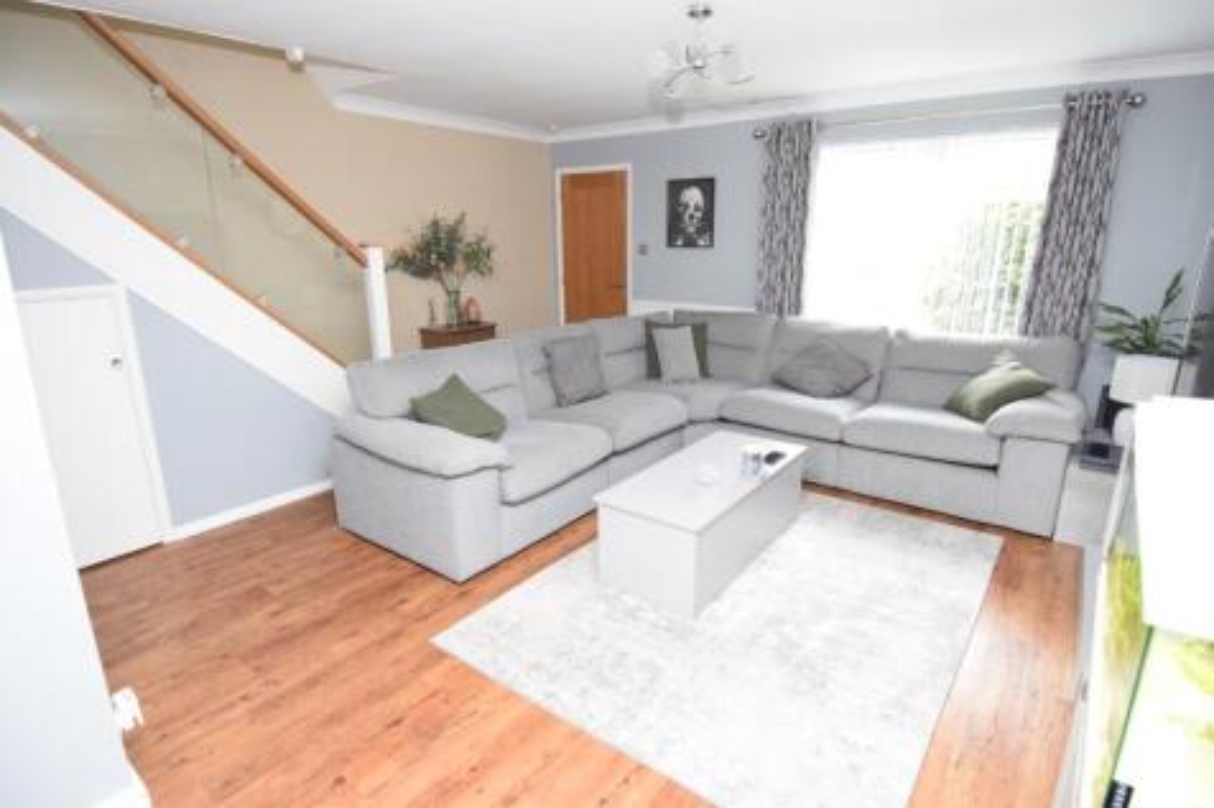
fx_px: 607
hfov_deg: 90.0
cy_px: 404
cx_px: 607
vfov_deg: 67.3
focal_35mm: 18
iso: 2000
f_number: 4
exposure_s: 1/60
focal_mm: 12
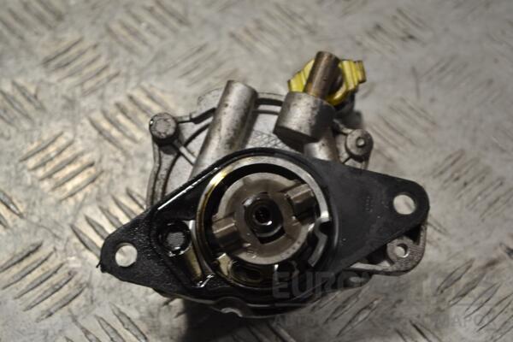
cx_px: 256
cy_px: 171
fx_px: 1111
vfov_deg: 17.5
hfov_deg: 26.0
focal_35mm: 78
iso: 160
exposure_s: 1/30
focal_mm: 52
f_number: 5.6
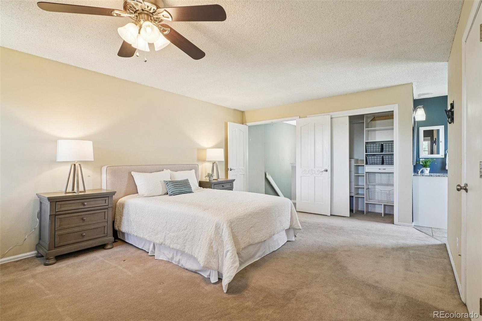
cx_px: 241
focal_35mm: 16
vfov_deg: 72.0
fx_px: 221
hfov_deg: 95.0
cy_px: 160
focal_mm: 11
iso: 500
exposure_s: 1/20
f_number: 8
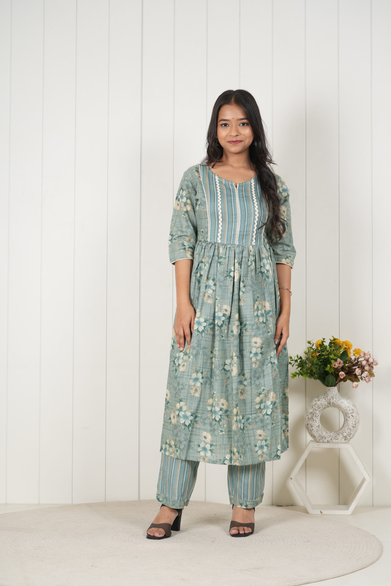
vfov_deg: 31.9
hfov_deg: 21.6
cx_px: 196
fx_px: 1026
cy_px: 293
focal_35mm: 63
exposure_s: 1/125
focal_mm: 63
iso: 125
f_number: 6.3
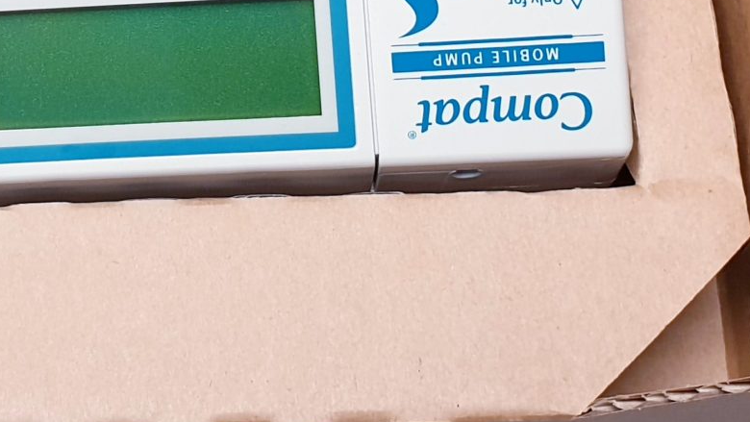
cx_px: 56
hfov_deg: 22.3
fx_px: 1850
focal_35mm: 93
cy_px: -153
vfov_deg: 12.5
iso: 64
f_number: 2.4
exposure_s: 1/100
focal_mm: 4.3
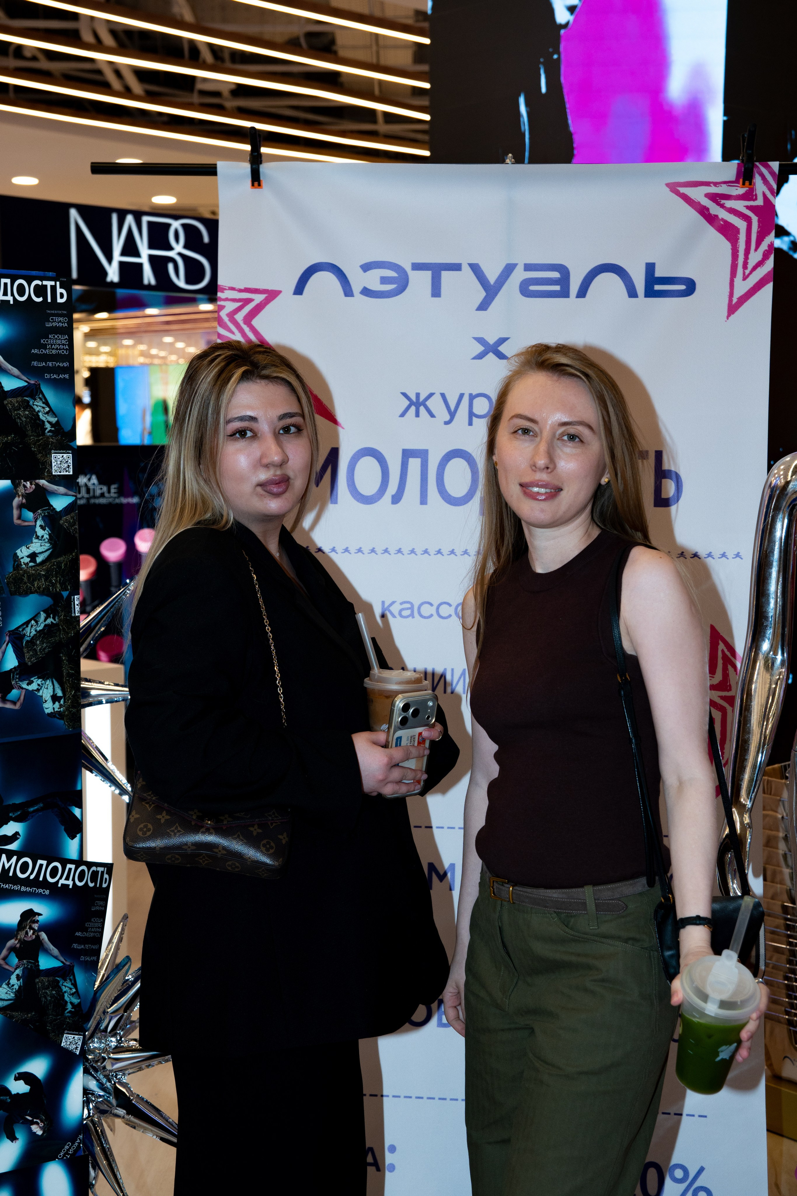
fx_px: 1693
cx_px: 398
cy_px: 598
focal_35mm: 51
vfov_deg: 38.9
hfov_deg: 26.5
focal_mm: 34
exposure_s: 1/160
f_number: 4
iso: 400
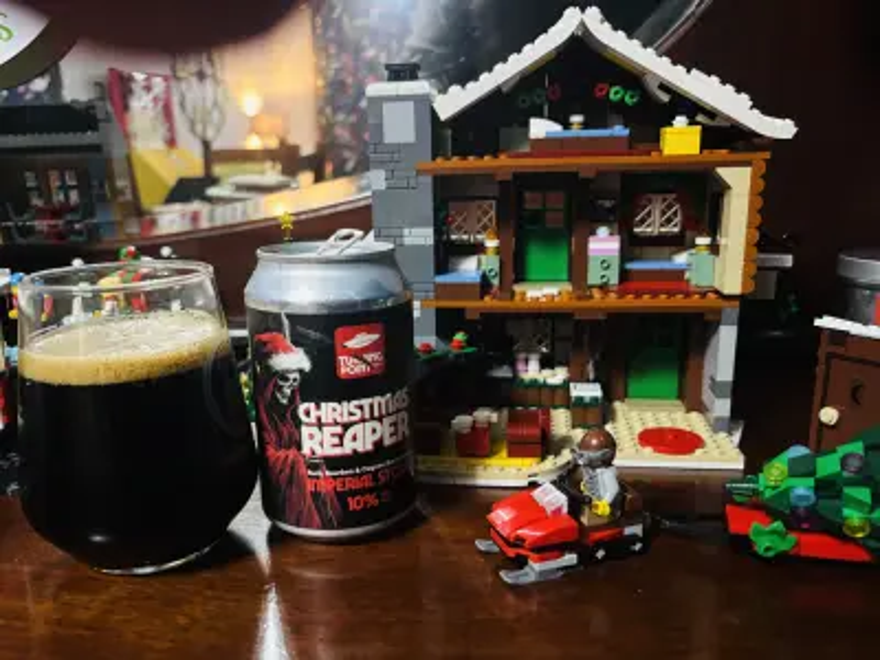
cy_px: 330
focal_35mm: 26
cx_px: 440
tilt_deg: -15.4
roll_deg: +1.3
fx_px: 661
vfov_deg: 53.1
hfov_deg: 67.3
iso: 640
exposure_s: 1/25
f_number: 1.6
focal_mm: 5.96
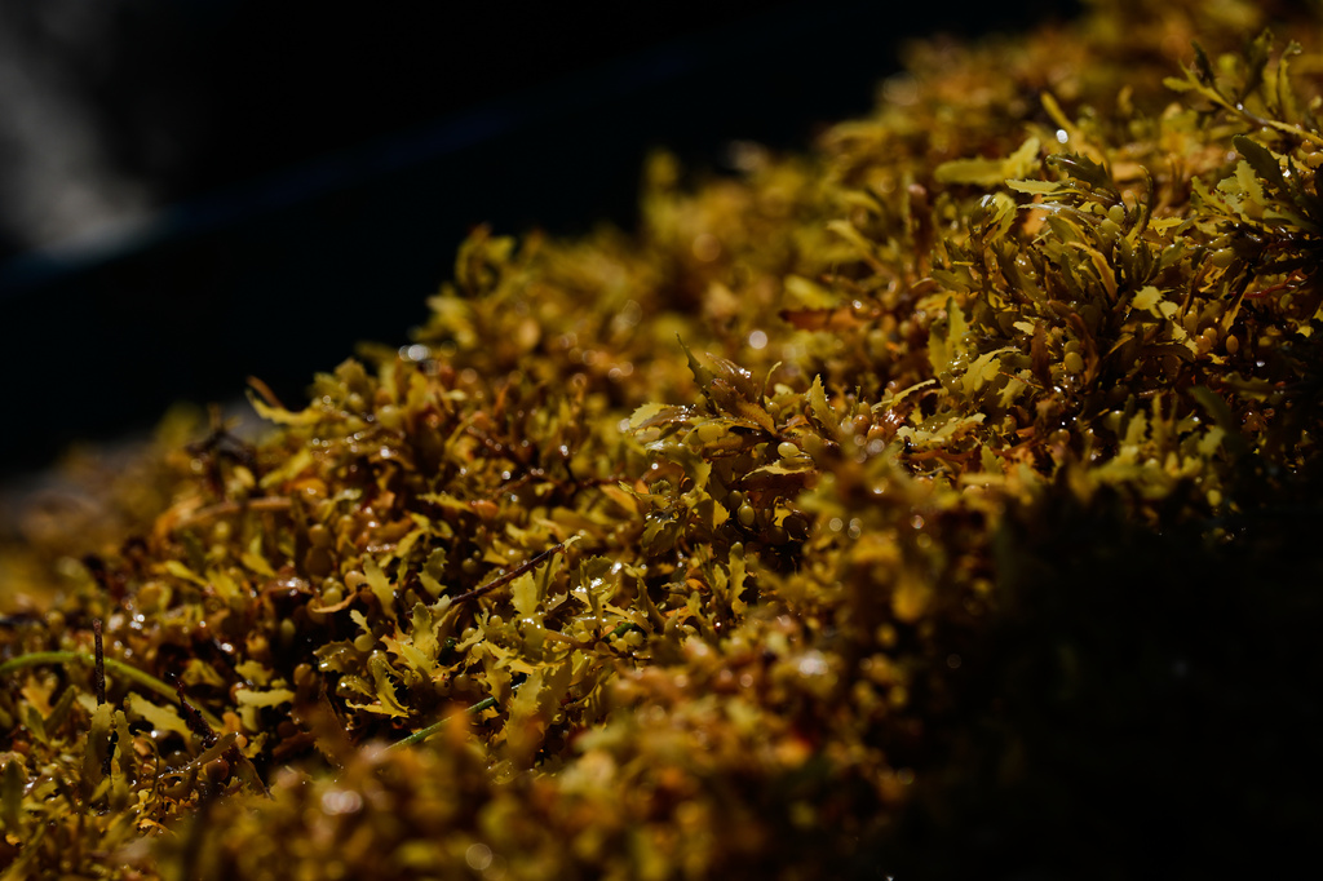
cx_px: 662
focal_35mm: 200
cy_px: 440
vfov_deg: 6.9
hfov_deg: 10.3
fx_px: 7347
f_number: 10
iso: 200
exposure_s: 1/1000
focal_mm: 200
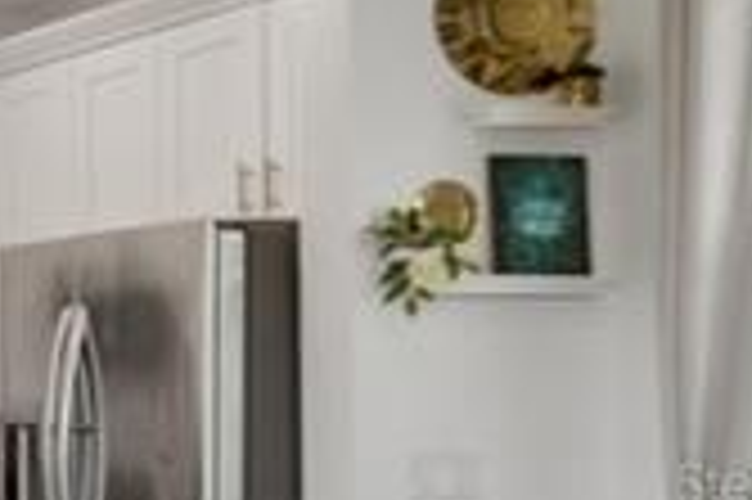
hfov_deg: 12.2
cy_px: 482
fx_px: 2045
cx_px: -1373
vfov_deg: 13.8
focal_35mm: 98
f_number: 7.1
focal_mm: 11
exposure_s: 1/25
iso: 100
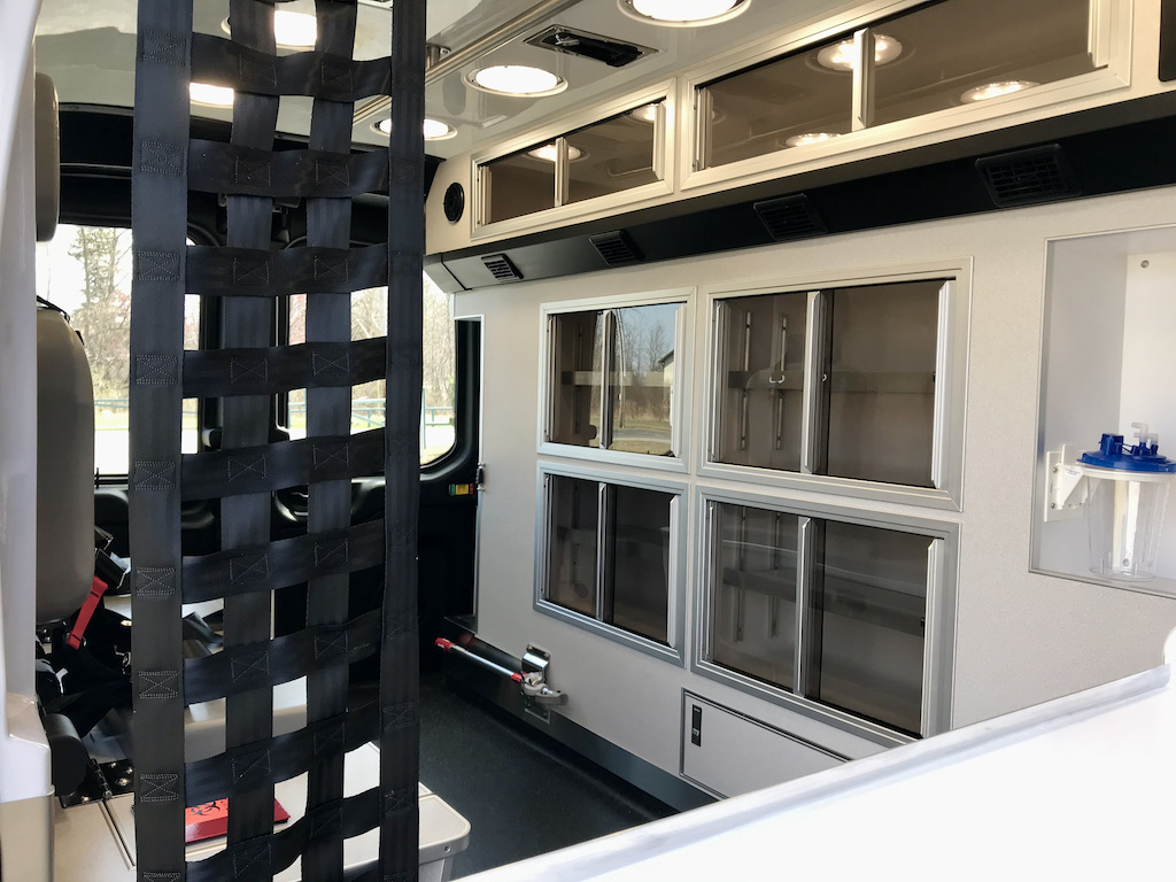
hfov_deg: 63.4
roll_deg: +0.5
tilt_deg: -4.6
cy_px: 441
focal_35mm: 28
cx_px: 588
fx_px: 951
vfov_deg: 49.7
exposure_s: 1/144
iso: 20
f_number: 1.8
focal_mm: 3.99
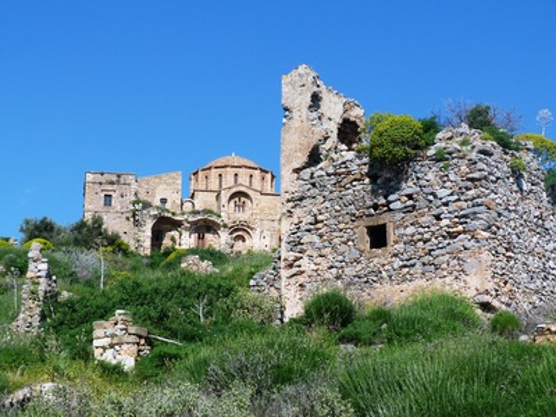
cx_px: 278
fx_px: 1156
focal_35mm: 72
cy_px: 208
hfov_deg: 27.0
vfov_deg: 20.4
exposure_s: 1/320
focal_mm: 12.9
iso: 80
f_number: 5.6
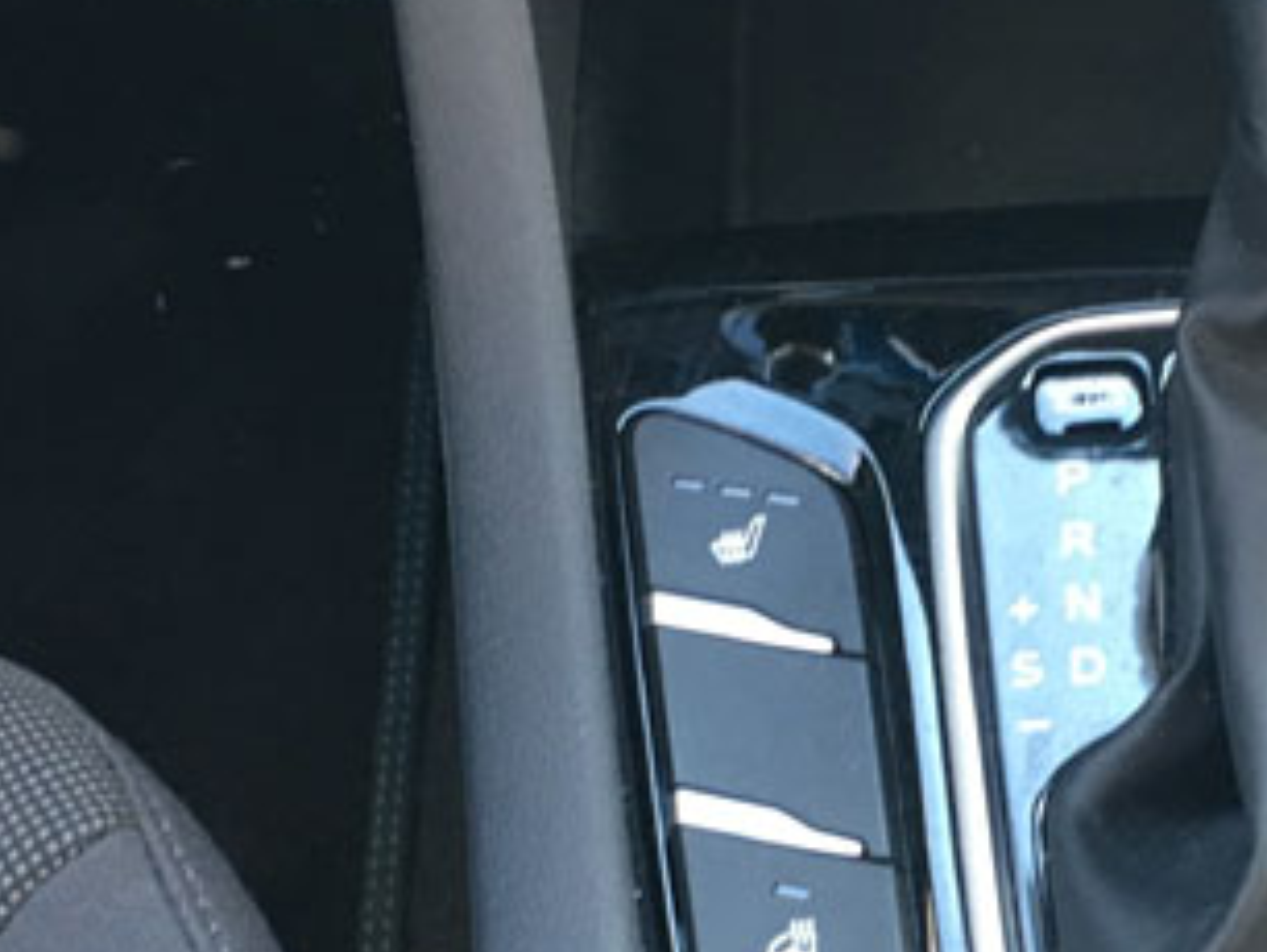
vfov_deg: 15.1
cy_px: 836
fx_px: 3553
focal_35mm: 97
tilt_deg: -50.0
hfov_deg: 20.0
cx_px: 1039
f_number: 2.2
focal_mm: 4.15
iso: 100
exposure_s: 1/33
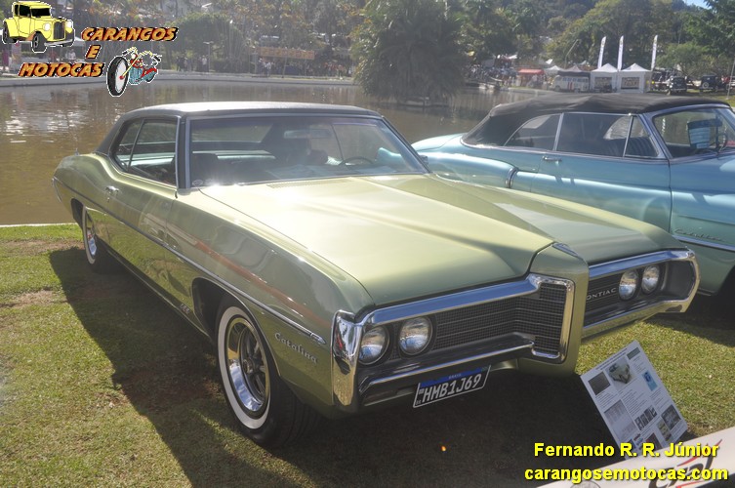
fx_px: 612
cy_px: 244
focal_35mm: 30
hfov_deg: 62.0
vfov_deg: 43.5
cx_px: 368
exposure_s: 1/400
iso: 200
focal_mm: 20
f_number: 10
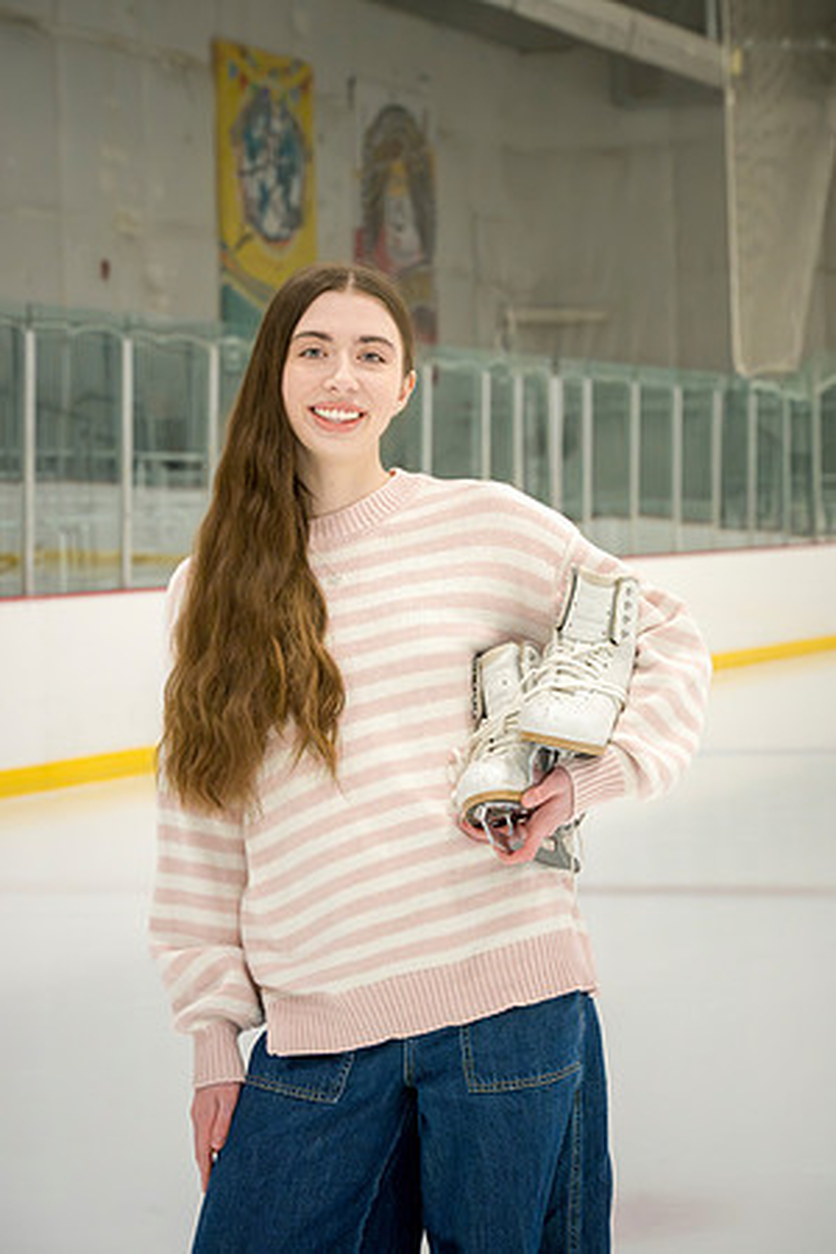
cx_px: 418
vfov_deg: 20.8
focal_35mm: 98
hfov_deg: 14.0
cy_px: 627
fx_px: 3413
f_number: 8
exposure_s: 1/400
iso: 3200
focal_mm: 98
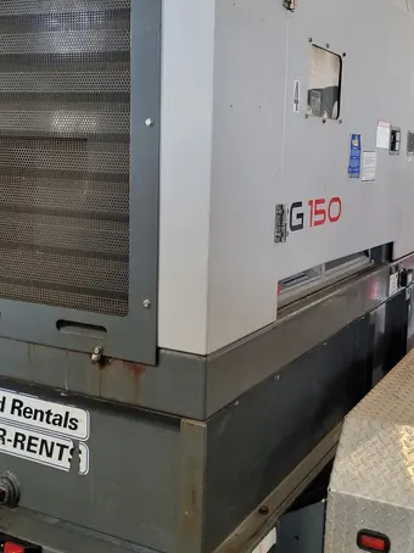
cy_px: 231
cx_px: 257
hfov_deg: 34.2
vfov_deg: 44.7
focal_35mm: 42
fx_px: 670
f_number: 1.8
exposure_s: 1/120
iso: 160
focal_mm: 5.4
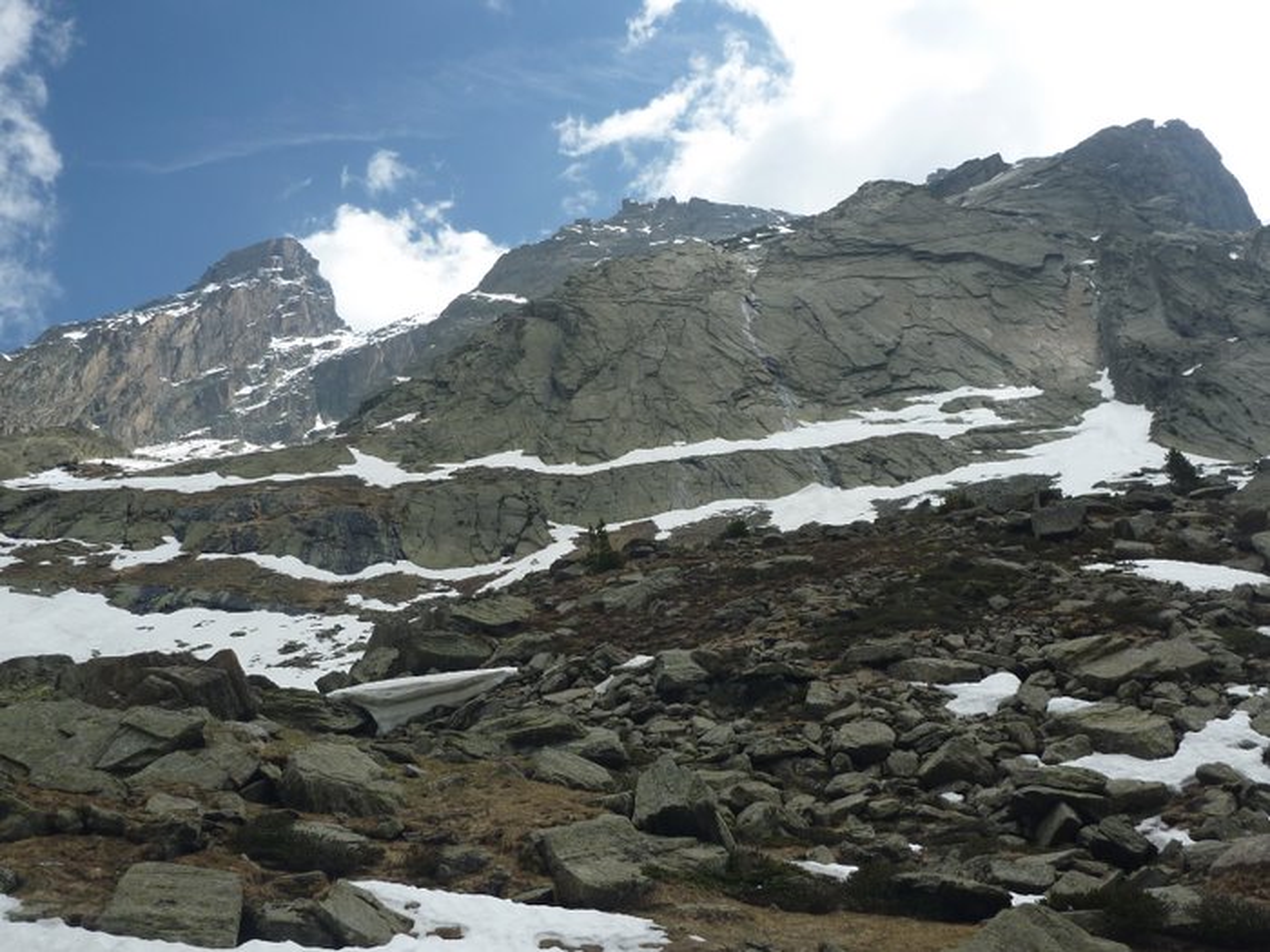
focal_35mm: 33
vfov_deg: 42.9
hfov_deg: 55.4
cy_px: 476
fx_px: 1211
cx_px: 635
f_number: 3.3
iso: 80
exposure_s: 1/1000
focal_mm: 4.9
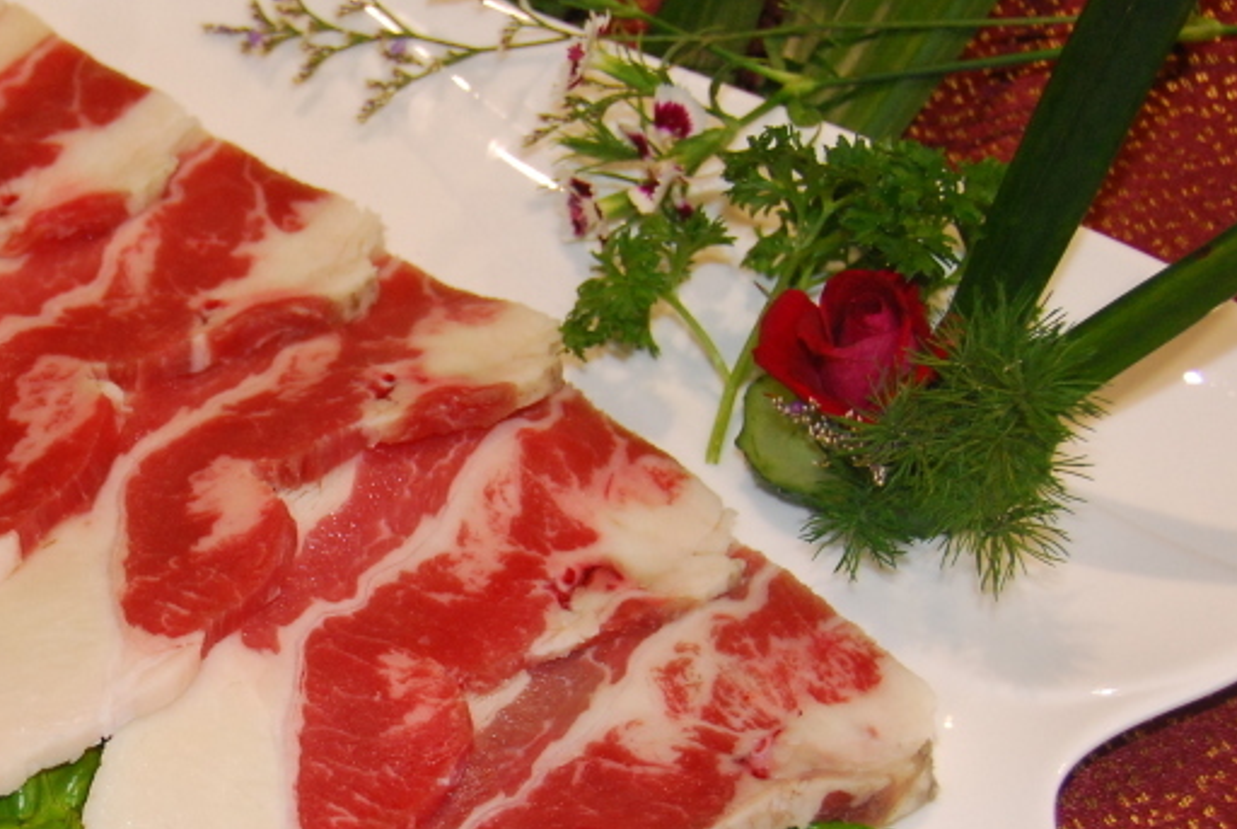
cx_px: 193
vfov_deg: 14.3
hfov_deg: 20.9
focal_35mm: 96
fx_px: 3303
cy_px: 598
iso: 640
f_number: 4.2
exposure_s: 1/125
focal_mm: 32
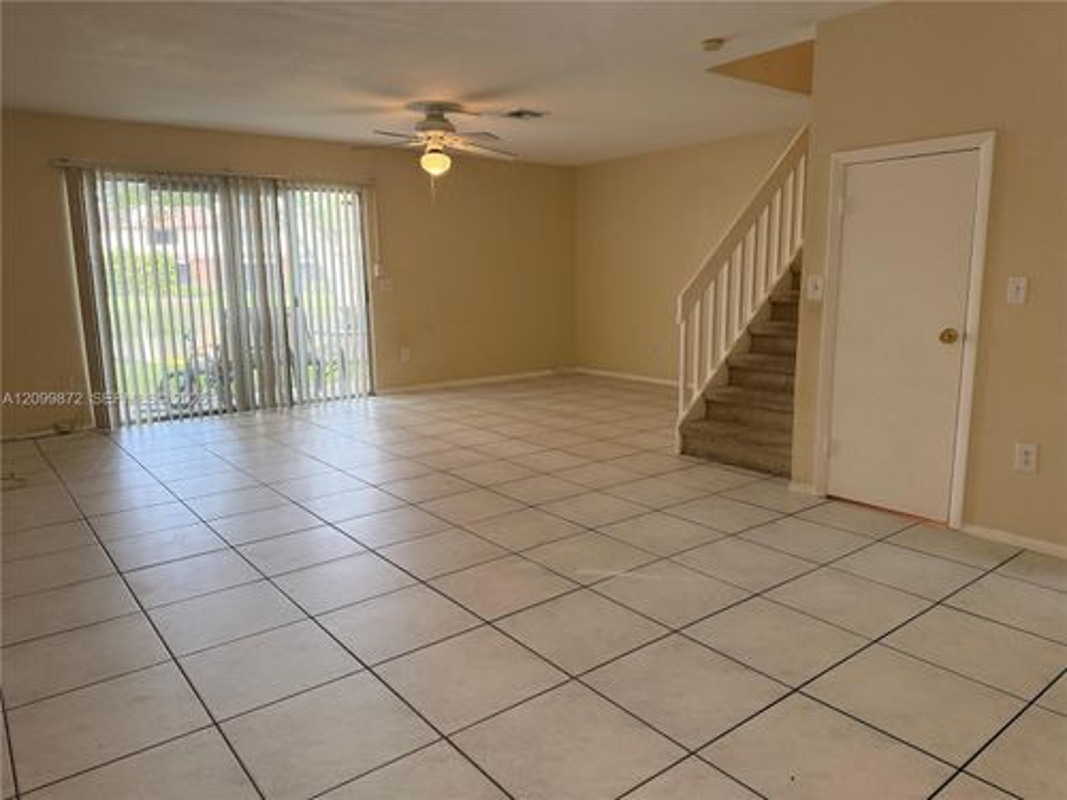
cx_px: 534
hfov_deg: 71.6
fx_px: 740
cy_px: 400
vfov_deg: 56.8
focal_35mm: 24
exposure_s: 1/170
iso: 200
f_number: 1.78
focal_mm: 6.76
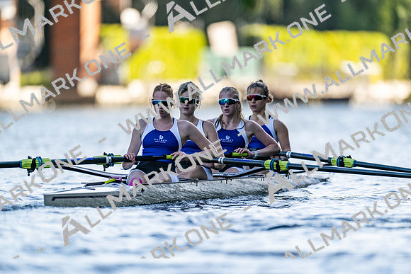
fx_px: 6851
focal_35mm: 600
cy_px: 137
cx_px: 206
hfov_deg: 3.4
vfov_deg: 2.3
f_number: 4
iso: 400
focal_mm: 600
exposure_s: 1/2500
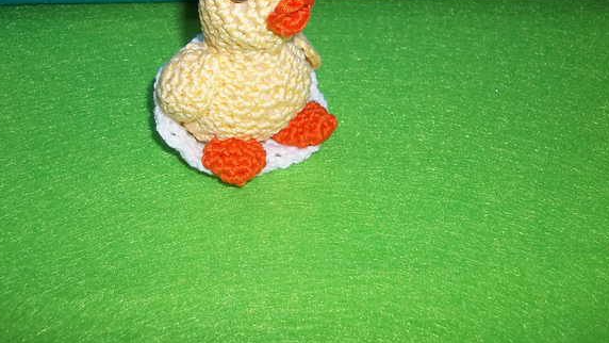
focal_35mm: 39
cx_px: 273
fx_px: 630
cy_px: 114
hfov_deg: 51.5
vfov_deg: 30.2
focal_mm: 5.7
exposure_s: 1/30
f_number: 2.9
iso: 80
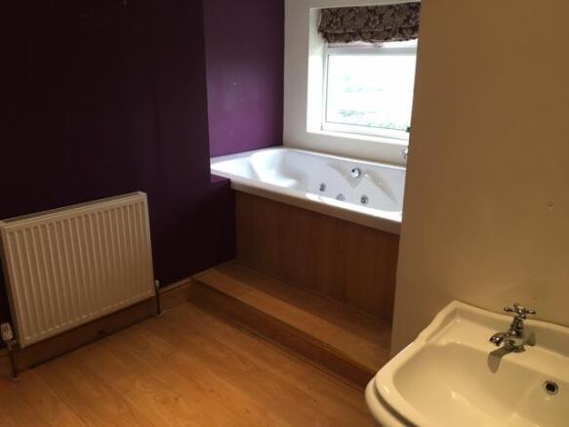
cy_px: 214
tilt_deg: -19.0
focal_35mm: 29
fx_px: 477
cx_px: 284
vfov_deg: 48.2
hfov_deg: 61.7
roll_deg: -0.7
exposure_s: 1/33
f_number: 2.2
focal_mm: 4.15
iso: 100
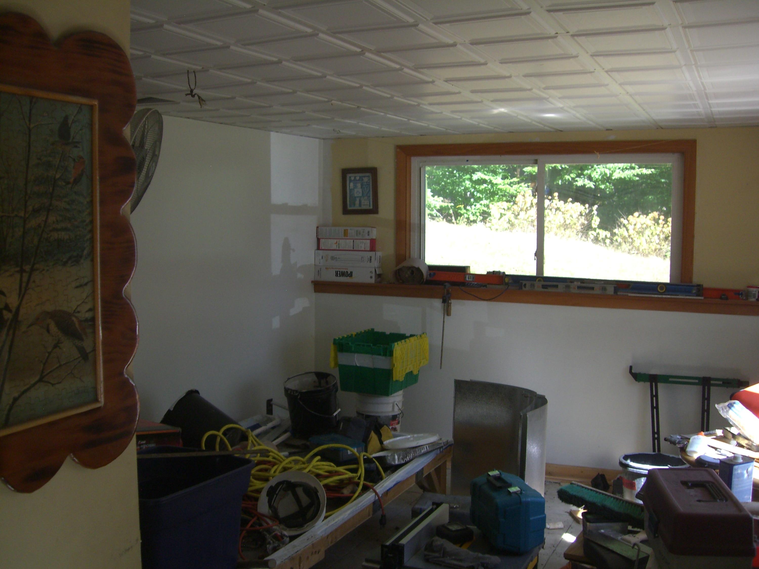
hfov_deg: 49.0
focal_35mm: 38
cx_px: 380
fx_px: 833
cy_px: 284
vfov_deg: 37.7
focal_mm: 6.2
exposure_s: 1/100
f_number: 2.7
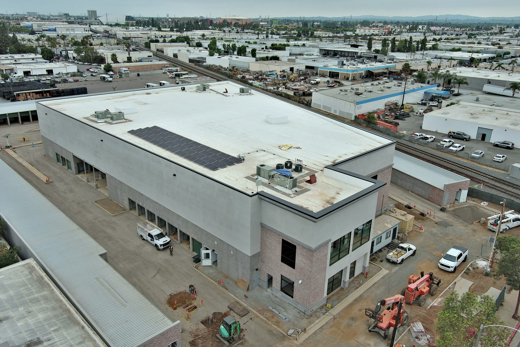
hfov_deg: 63.7
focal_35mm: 29
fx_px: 419
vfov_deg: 45.0
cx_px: 260
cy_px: 174
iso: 100
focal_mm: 10.57
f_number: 2.8
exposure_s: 1/891
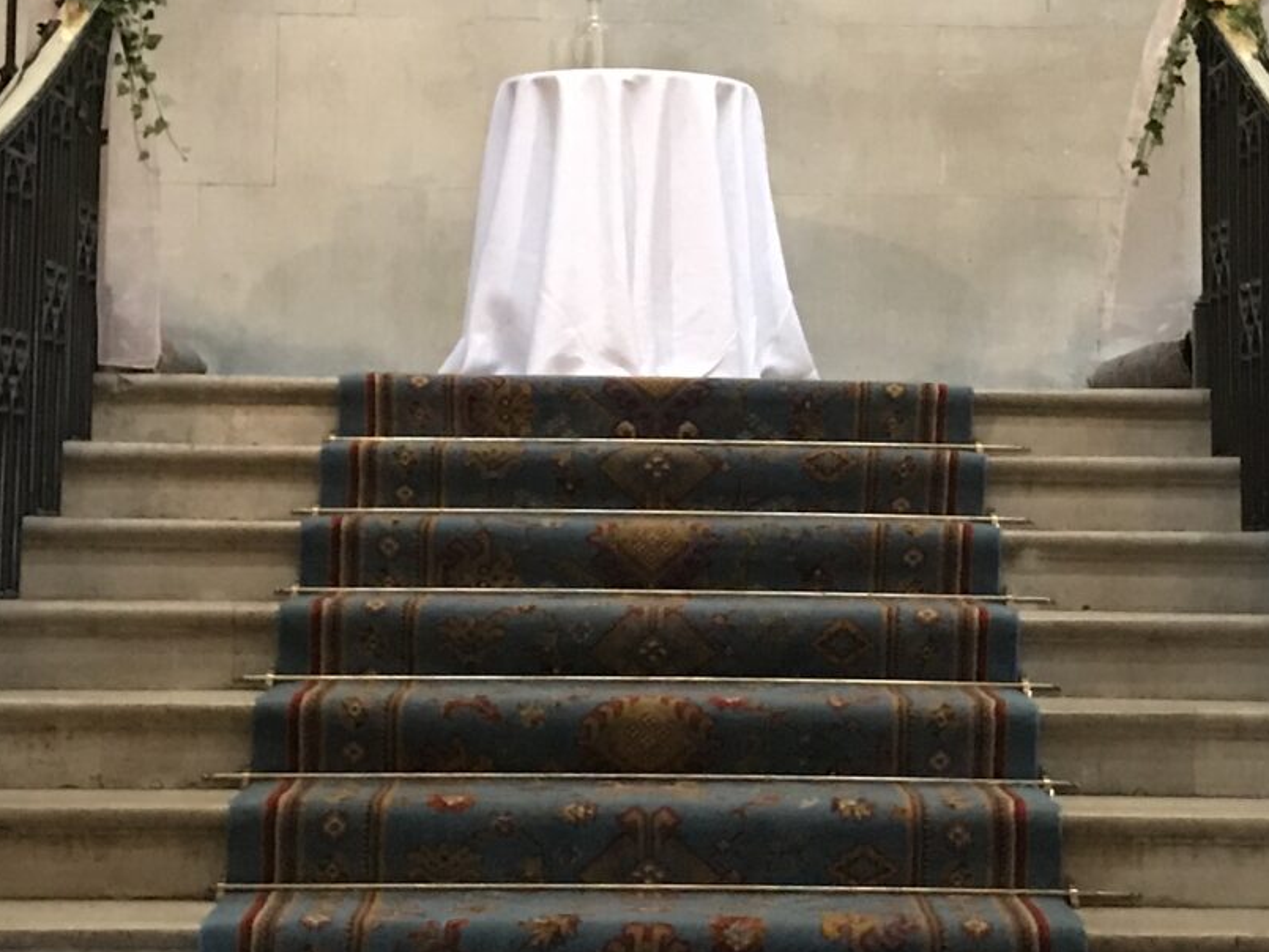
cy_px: 277
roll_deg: +0.4
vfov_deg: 16.5
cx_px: 722
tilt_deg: +6.3
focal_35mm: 89
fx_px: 3263
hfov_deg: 22.0
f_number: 1.8
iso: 100
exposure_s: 1/5
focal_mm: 3.99
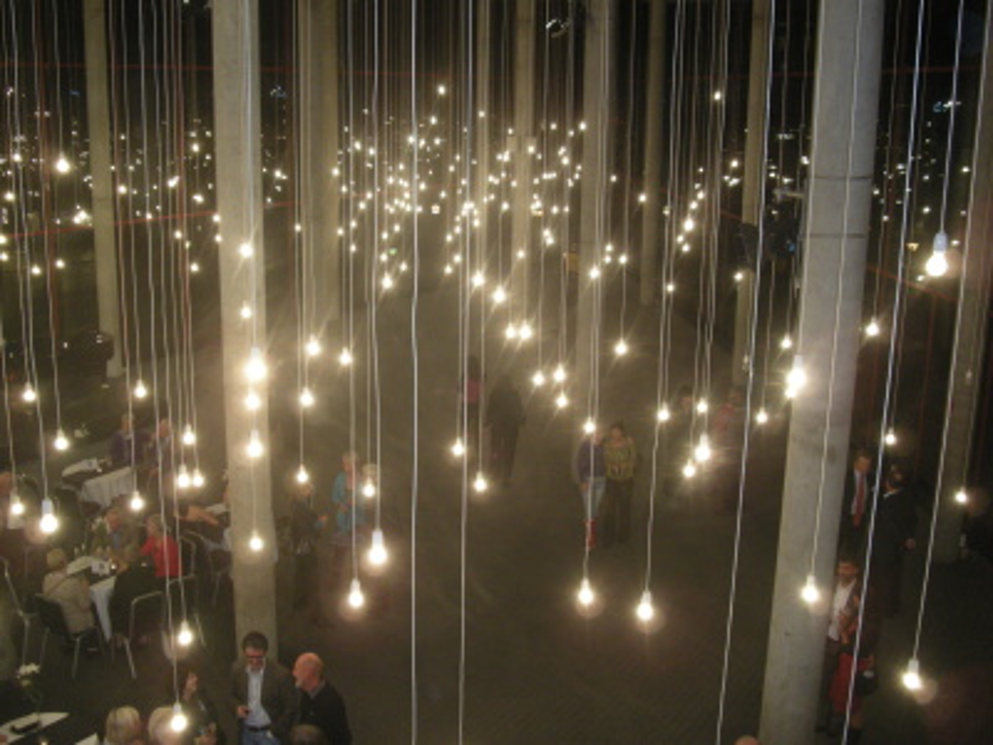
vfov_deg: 38.7
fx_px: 1061
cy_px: 372
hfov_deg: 50.1
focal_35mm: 37
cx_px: 496
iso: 315
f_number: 2.8
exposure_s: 1/45.6
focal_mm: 7.9
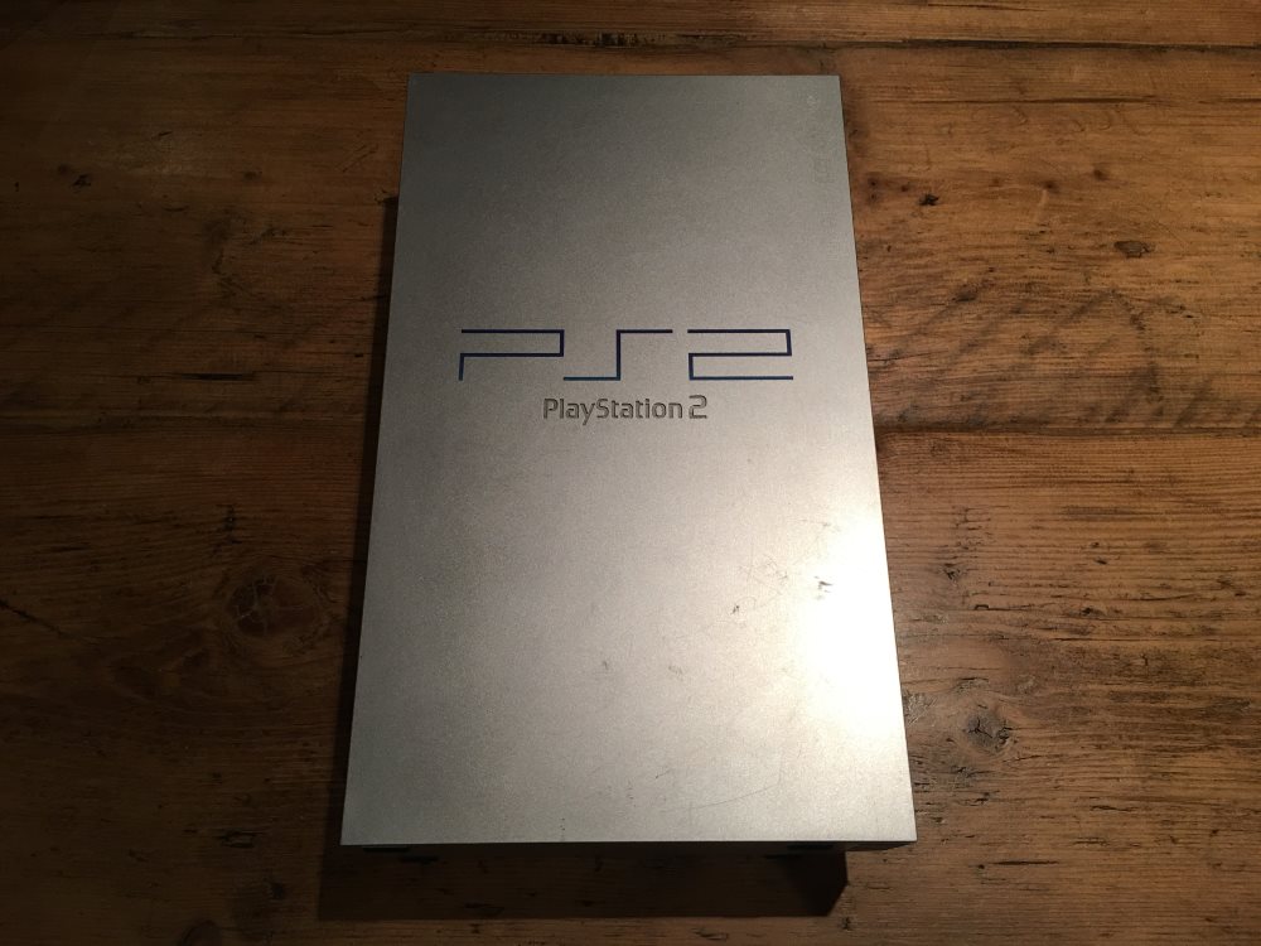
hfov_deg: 61.7
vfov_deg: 48.2
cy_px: 473
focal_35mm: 29
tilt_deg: -67.0
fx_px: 1056
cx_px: 630
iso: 50
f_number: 2.2
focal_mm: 4.15
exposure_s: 1/33
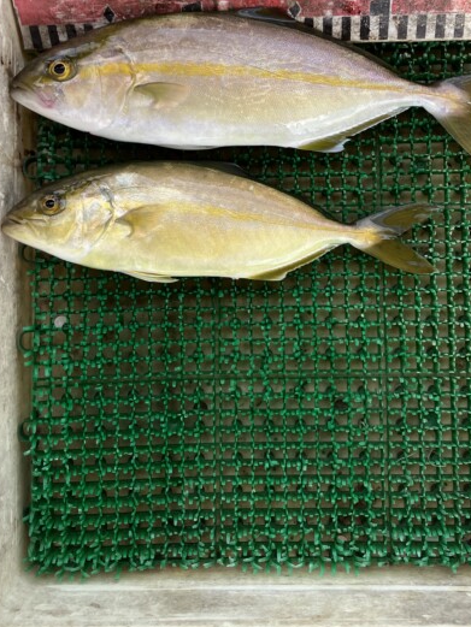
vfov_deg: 43.3
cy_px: 211
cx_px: 249
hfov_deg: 33.6
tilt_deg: -87.8
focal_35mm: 43
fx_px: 780
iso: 32
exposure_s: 1/298
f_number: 1.8
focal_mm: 3.99
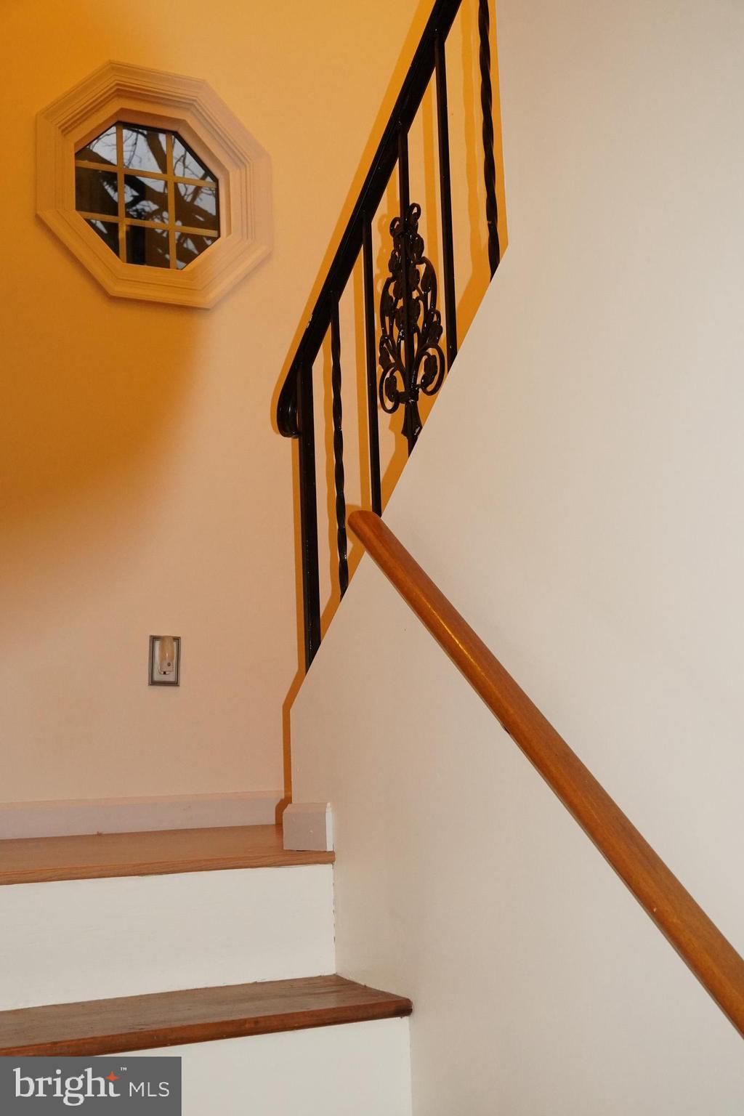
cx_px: 372
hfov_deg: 28.9
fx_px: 1441
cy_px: 558
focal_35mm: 46
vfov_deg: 42.3
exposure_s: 1/160
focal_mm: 31
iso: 3200
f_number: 5.6
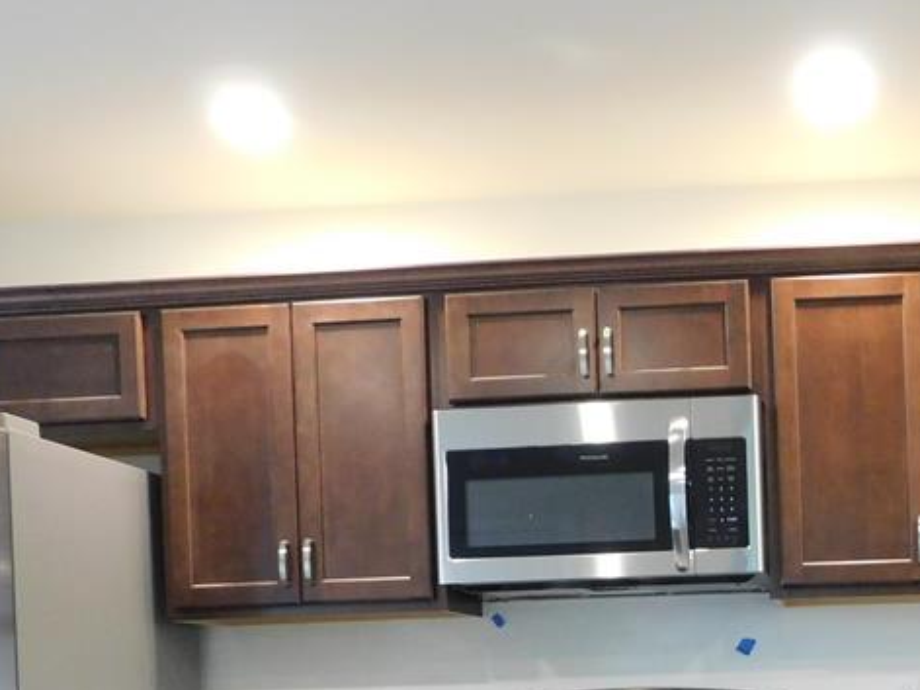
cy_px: 733
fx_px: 1329
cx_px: 824
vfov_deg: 27.0
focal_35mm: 50
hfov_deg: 35.9
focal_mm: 4
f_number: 3
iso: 400
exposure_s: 1/25
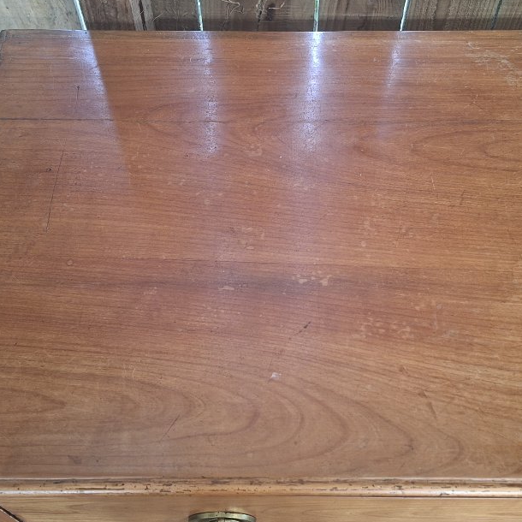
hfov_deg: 41.8
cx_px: 293
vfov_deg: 41.8
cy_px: 228
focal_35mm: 40
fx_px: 682
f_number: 1.8
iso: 250
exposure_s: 1/33
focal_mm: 5.54
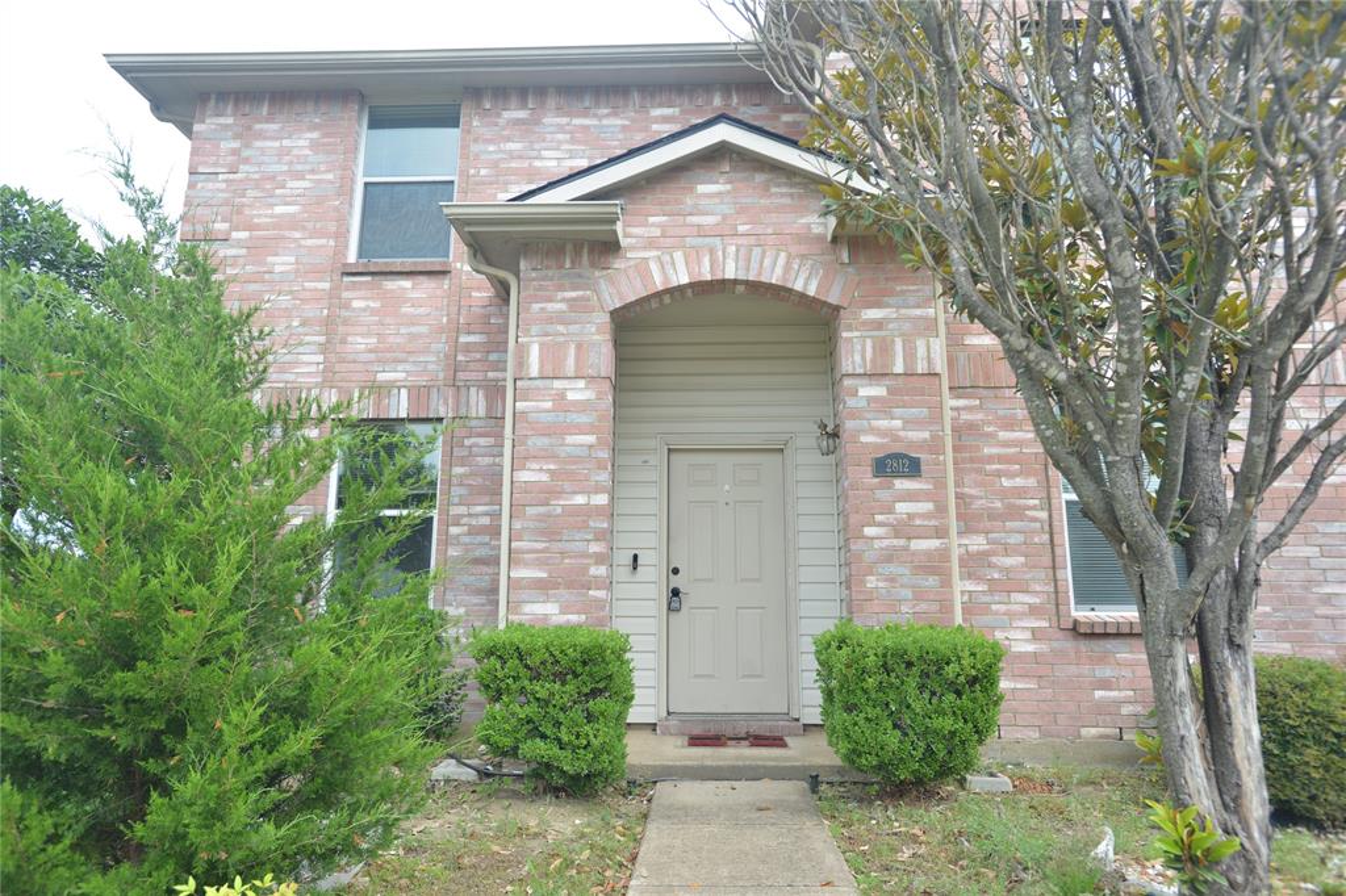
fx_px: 934
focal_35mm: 25
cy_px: 448
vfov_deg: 51.3
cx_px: 673
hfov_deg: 71.5
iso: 200
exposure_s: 1/320
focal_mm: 25
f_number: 5
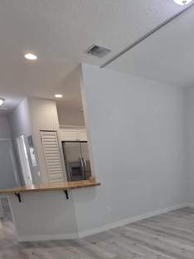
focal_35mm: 27
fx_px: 202
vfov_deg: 59.3
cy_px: 214
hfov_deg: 49.3
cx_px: 146
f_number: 1.9
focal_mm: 2.2
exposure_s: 1/120
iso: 125
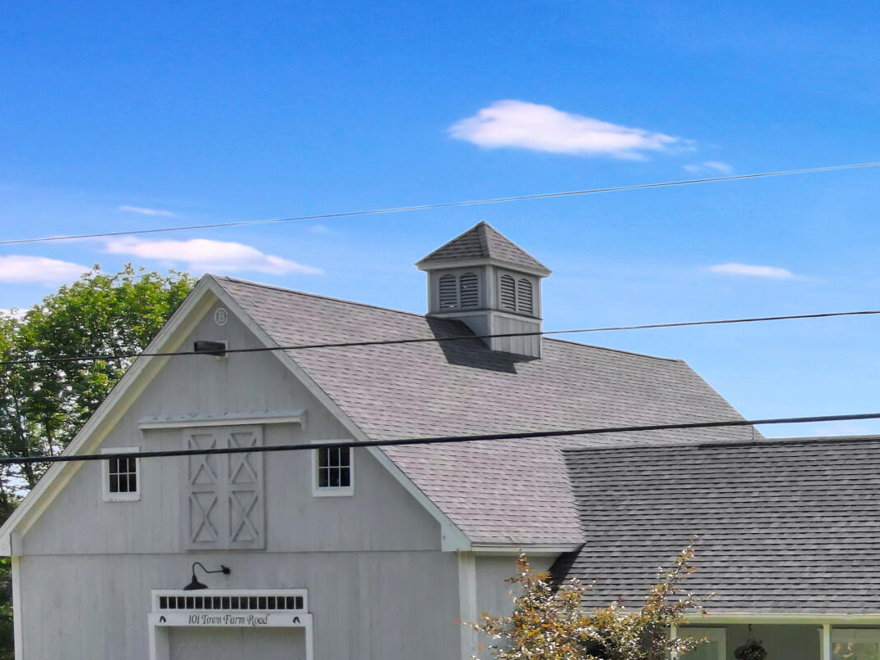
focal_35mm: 67
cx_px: 1053
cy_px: 652
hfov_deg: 25.9
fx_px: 1703
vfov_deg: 21.2
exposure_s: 1/1000
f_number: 2.8
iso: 200
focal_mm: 4.5
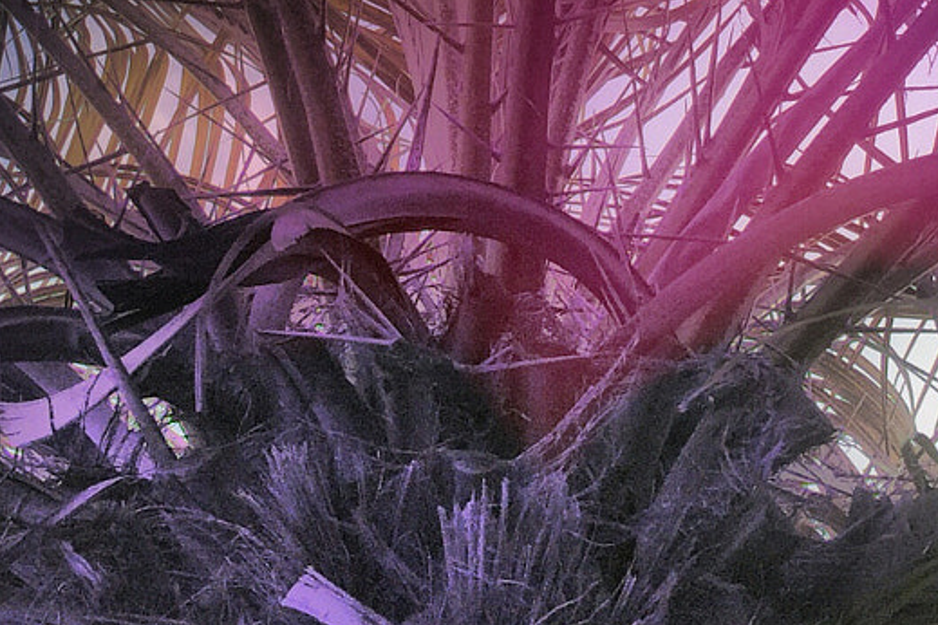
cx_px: 389
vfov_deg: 14.4
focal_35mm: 93
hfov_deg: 21.9
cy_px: -61
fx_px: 2423
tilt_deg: +54.8
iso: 32
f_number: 2.2
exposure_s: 1/842
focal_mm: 4.15
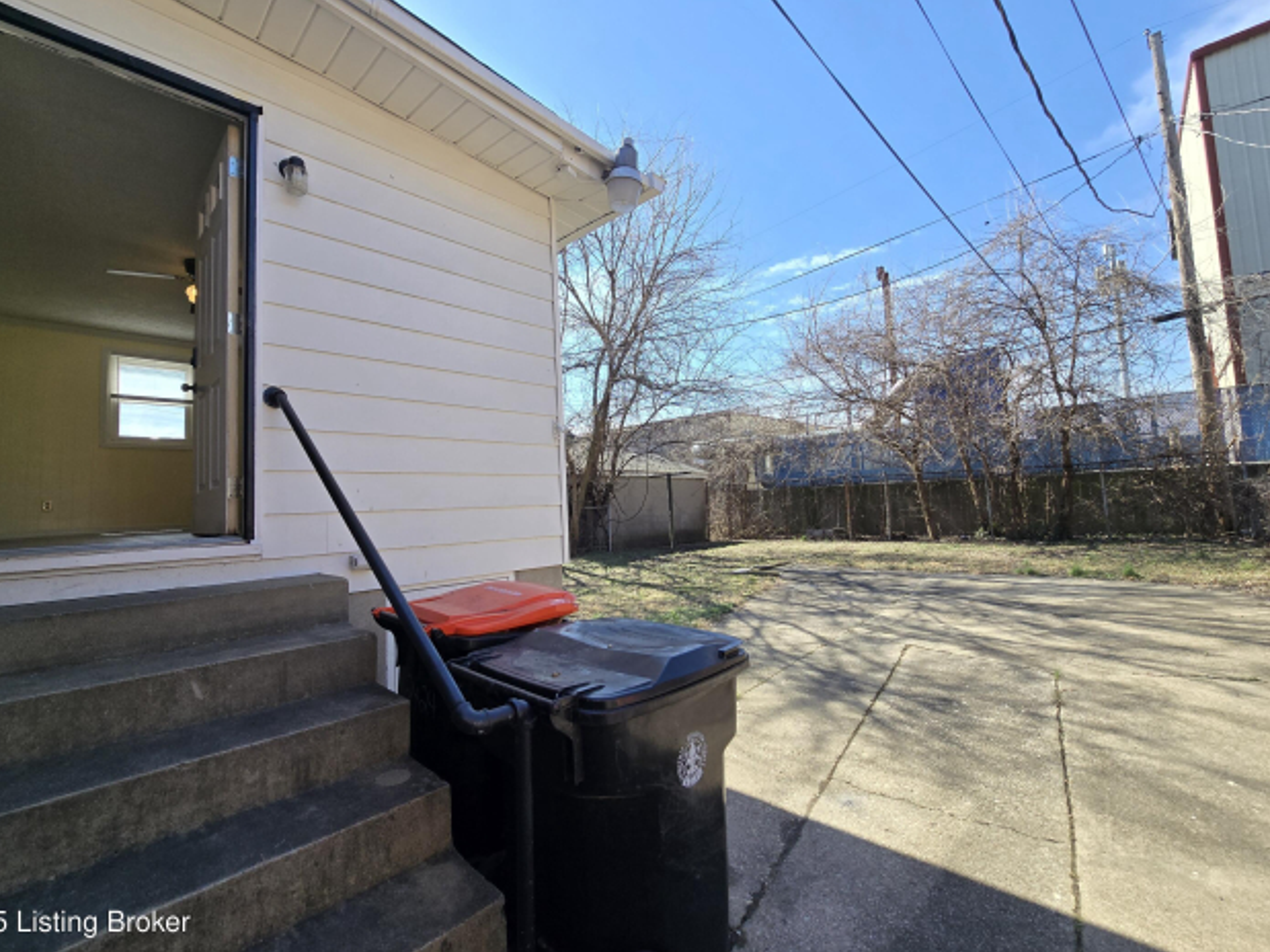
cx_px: 604
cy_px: 455
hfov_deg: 102.0
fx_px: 514
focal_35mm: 14
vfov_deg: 85.6
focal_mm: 2.2
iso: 50
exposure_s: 1/1050
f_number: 2.2
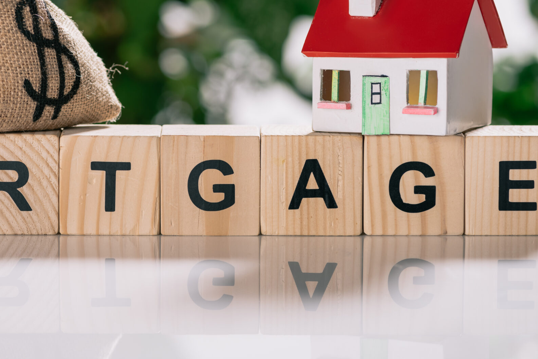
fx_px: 2542
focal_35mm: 170
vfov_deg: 8.1
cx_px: 163
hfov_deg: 12.1
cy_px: 76
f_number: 4
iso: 125
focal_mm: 105
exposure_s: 1/200
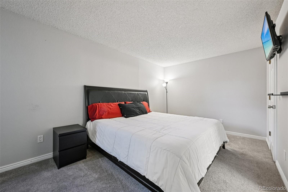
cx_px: 144
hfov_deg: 104.3
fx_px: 112
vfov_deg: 81.2
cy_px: 96
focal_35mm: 14
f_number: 11
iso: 400
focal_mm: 14
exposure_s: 1/3.33
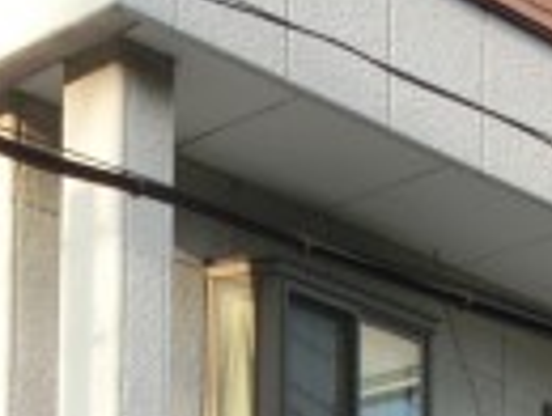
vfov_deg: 8.6
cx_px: 25
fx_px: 2588
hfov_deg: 12.1
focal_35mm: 162
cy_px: 891
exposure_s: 1/160
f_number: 3.7
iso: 80
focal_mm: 5.93
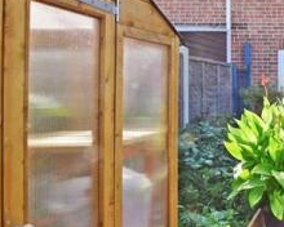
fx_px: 353
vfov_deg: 35.4
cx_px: 356
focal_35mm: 42
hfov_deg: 33.7
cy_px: 79
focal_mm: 10
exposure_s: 1/60
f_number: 16
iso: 250
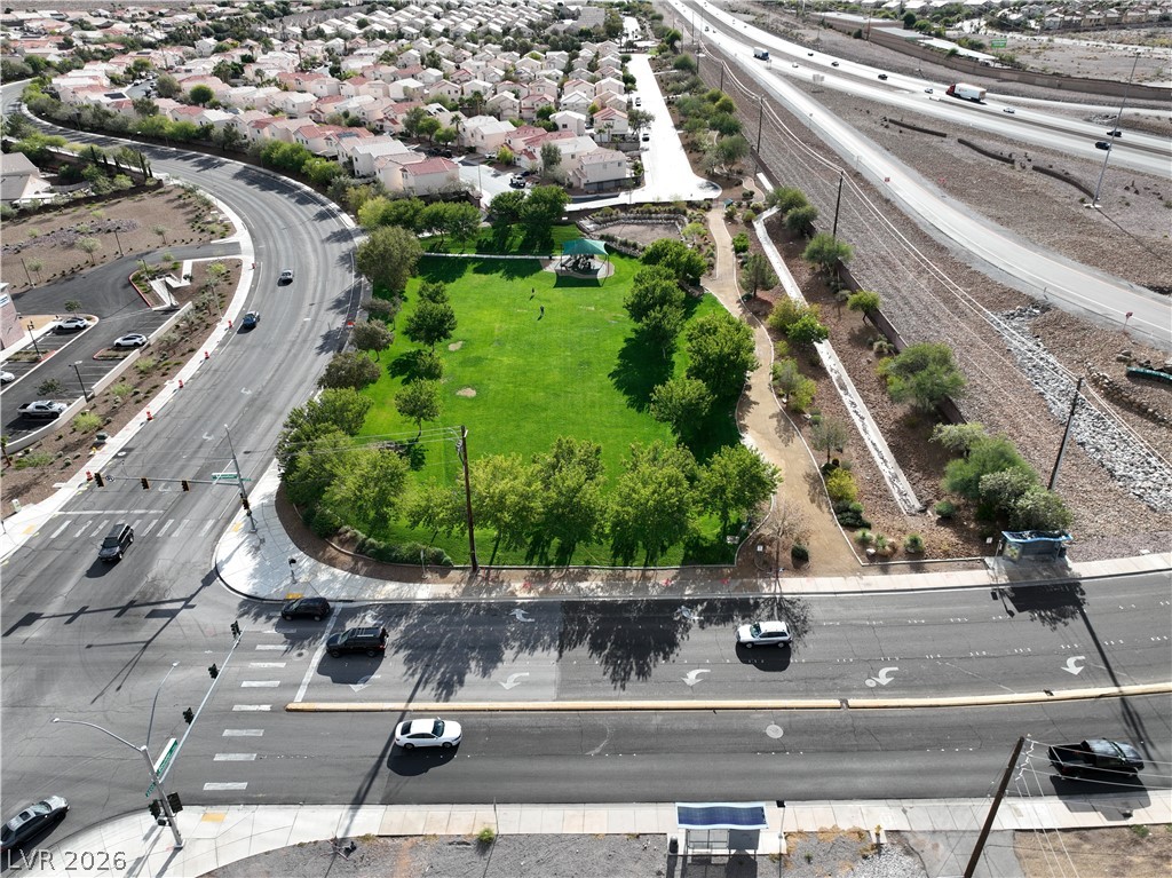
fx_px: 812
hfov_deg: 71.6
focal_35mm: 24
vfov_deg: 56.8
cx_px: 586
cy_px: 439
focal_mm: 12.29
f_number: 2.8
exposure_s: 1/1250
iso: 110
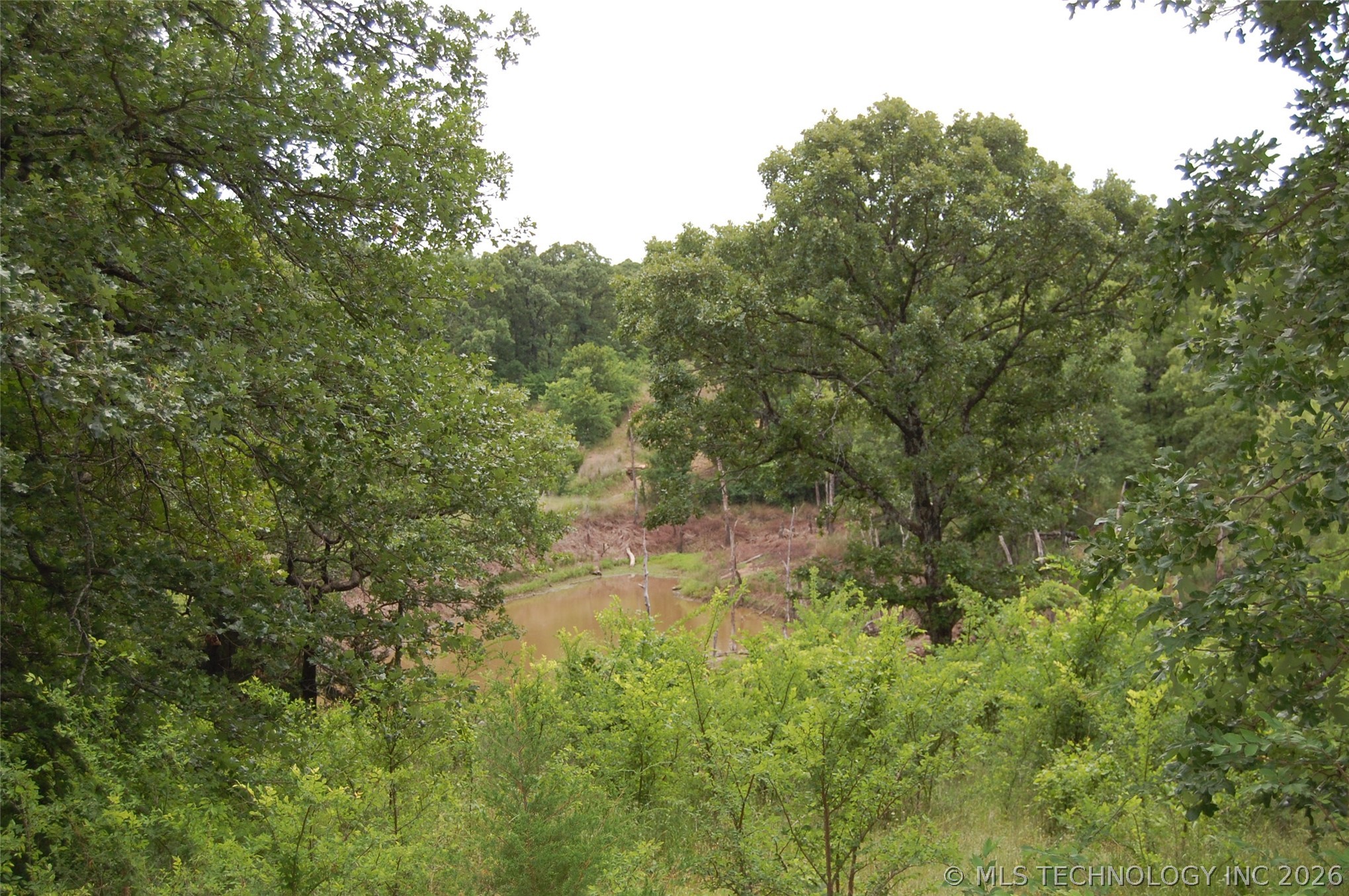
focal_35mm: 51
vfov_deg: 26.4
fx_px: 1909
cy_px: 448
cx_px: 674
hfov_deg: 38.9
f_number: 5.6
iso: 360
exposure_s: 1/500
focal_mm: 34
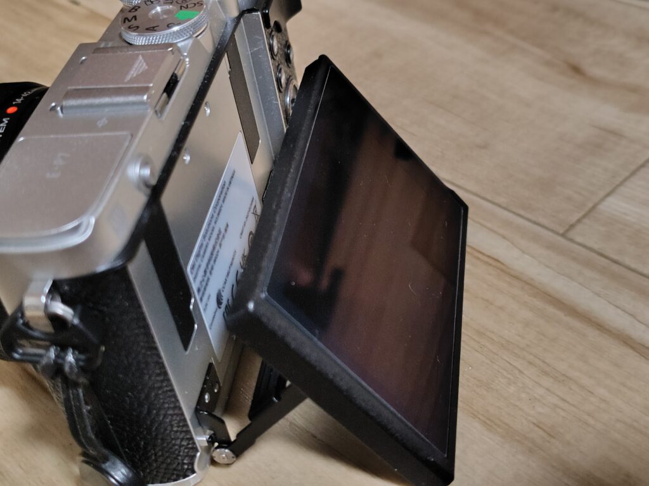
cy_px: 243
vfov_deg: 58.9
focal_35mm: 23
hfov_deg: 73.9
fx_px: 431
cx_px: 324
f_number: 1.9
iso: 1863
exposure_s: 1/60
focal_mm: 5.6
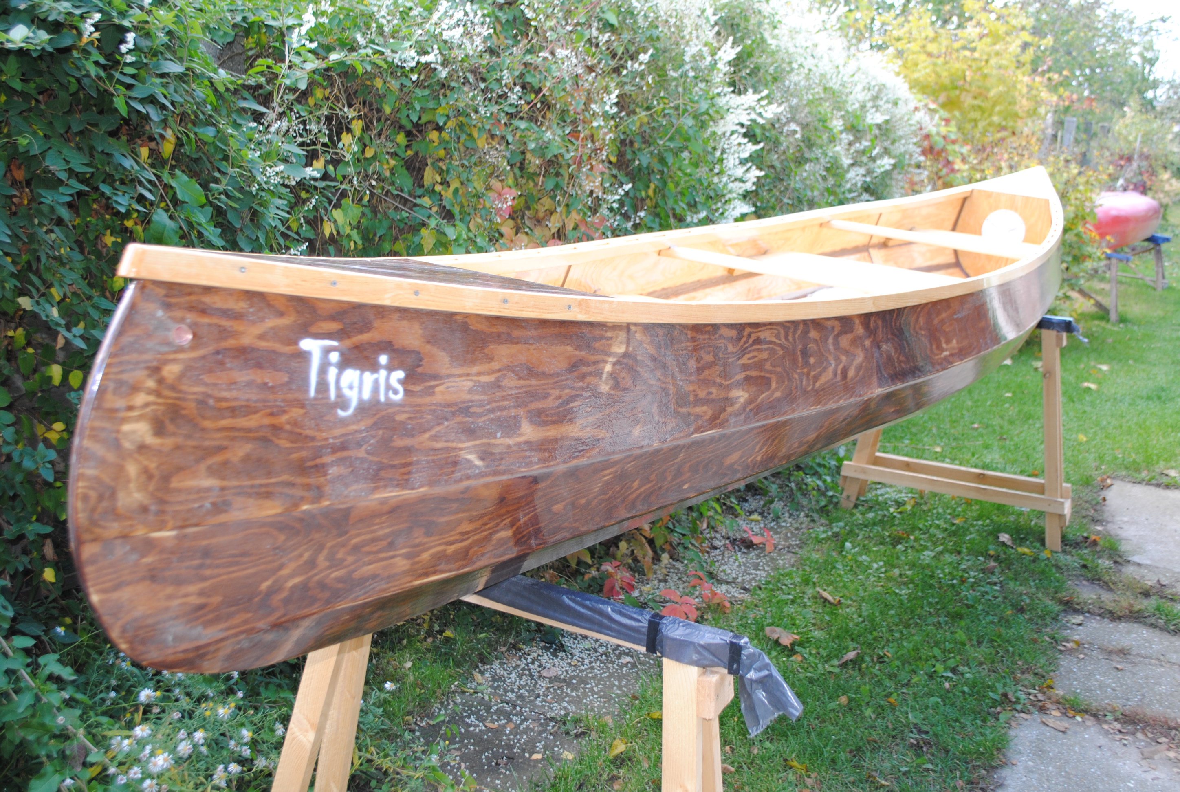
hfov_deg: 53.0
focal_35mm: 36
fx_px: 1182
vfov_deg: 37.0
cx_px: 590
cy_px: 396
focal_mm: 24
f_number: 4
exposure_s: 1/60
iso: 200
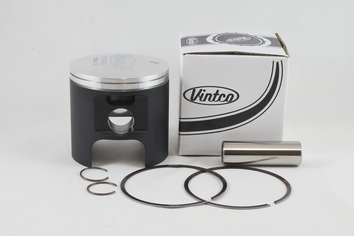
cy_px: 118
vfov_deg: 26.0
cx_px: 177
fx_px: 511
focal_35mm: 52
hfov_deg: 38.2
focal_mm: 19.3
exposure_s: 1/125
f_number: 4.5
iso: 450
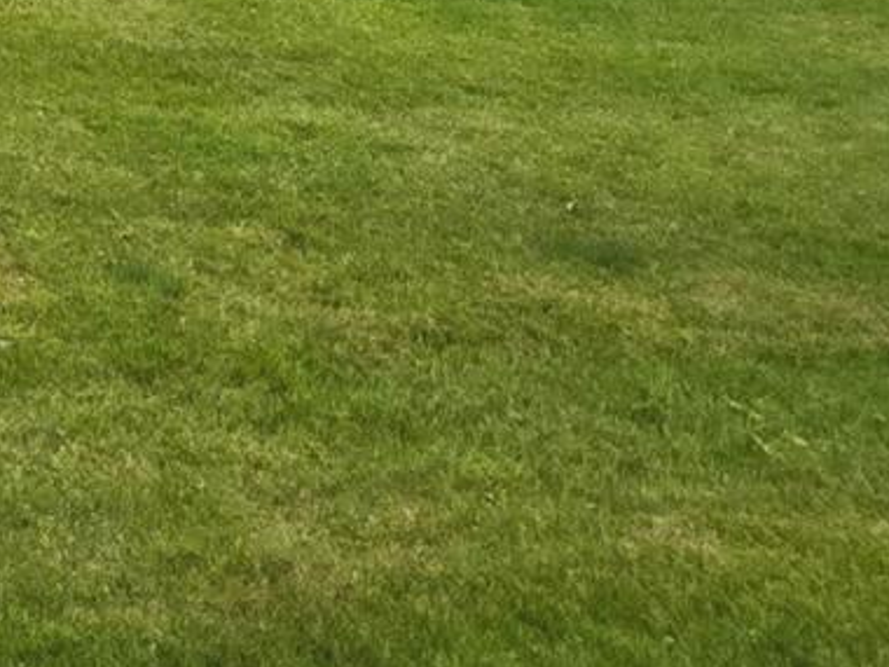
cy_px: -747
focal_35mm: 70
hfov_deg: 18.3
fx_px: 1798
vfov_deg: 15.6
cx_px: -901
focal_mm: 2.2
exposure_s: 1/2443
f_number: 1.9
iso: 40
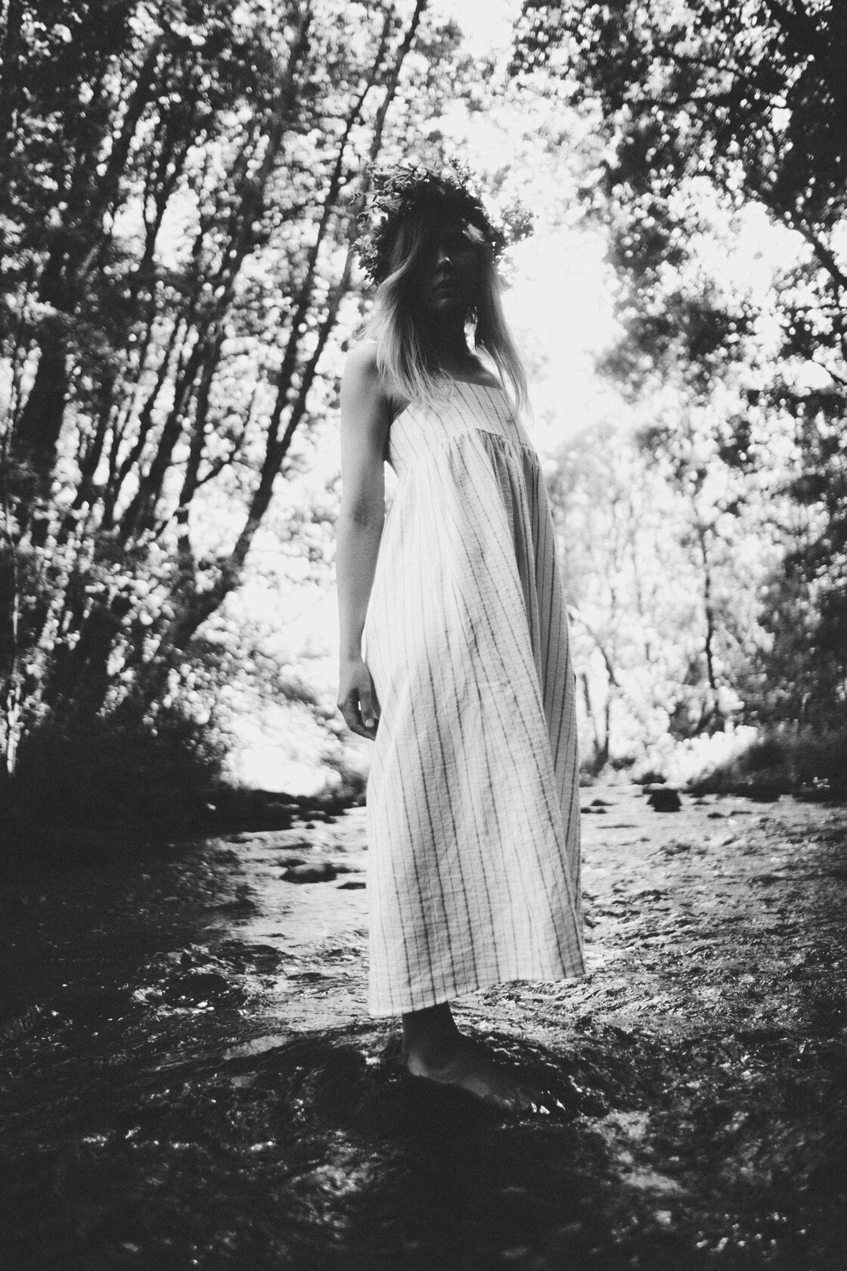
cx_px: 424
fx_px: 1235
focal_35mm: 35
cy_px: 636
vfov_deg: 54.4
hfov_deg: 37.9
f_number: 1.4
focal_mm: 23
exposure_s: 1/250
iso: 160
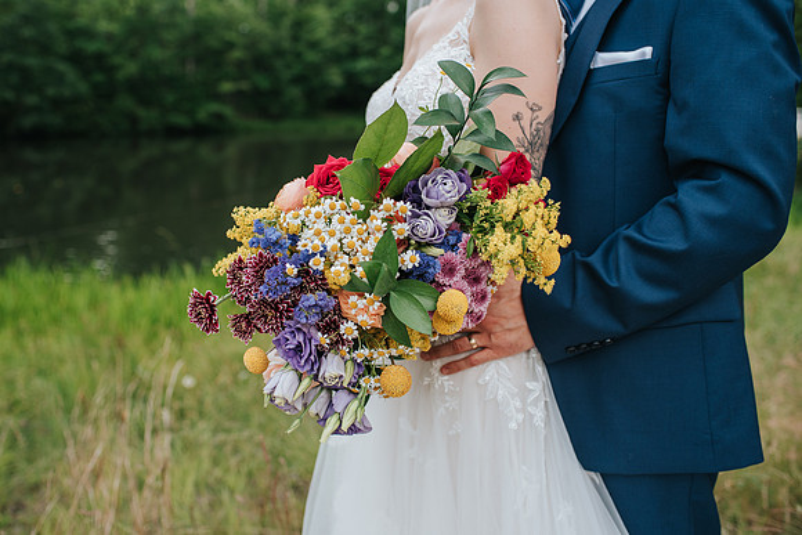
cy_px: 256
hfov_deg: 52.0
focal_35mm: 37
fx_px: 822
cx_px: 384
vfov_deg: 36.1
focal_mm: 35
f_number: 3.2
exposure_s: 1/800
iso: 200
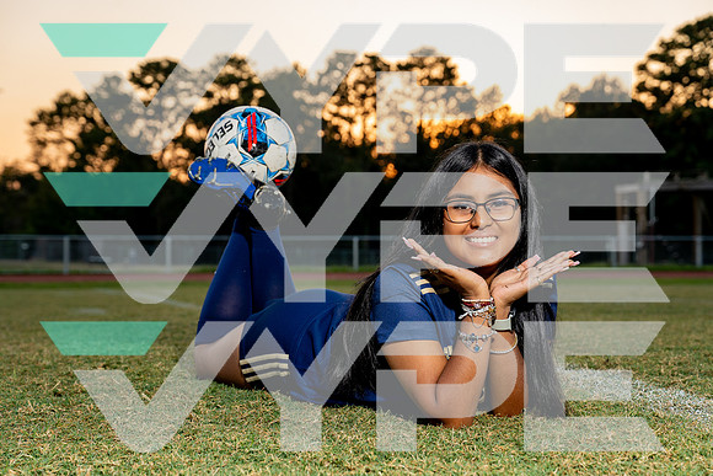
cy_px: 238
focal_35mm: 68
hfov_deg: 29.8
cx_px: 356
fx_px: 1338
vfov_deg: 20.2
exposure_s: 1/250
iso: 500
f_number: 5.6
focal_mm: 67
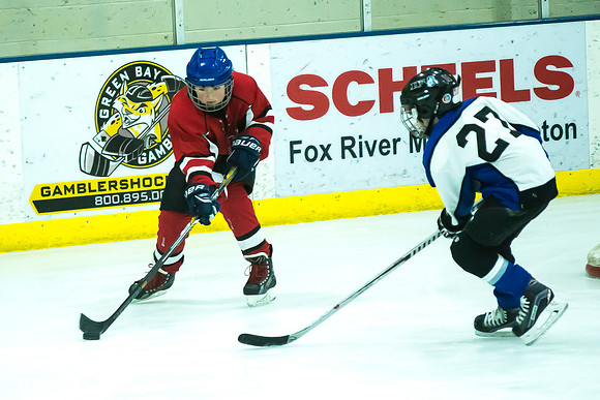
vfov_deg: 4.7
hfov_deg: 7.1
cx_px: 213
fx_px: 4827
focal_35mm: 290
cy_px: 163
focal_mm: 185
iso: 6400
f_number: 5.6
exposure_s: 1/800
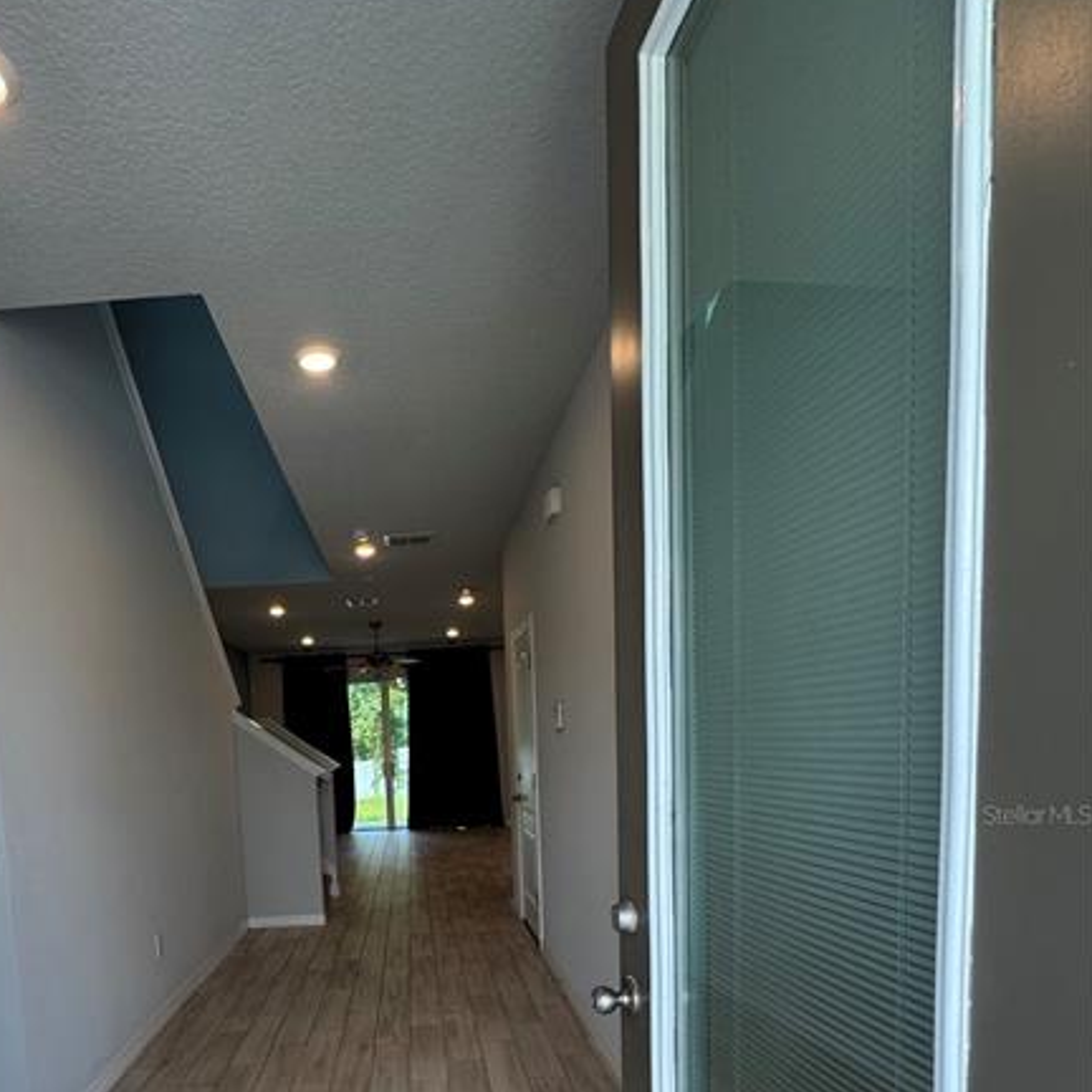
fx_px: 785
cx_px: 369
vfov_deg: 65.5
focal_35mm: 22
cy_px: 814
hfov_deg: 67.8
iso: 160
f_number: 2.2
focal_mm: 2.22
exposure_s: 1/120
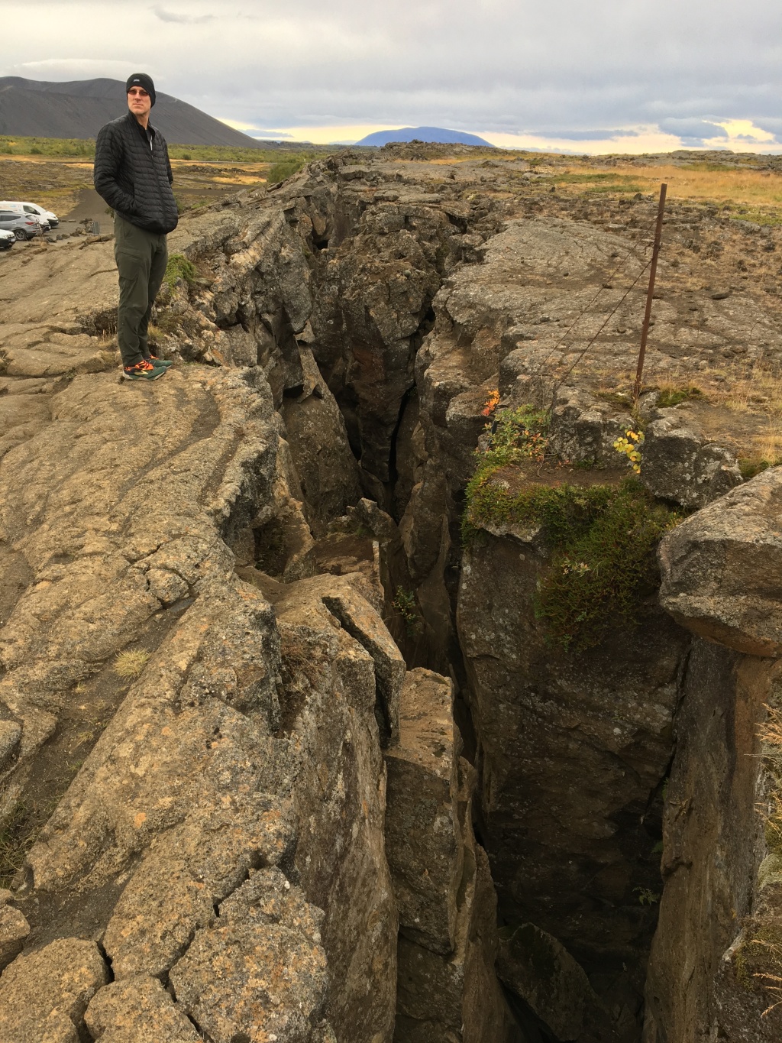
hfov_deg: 48.2
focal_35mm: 29
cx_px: 391
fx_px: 873
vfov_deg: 61.7
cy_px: 522
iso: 25
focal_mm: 4.15
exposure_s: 1/169
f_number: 2.2
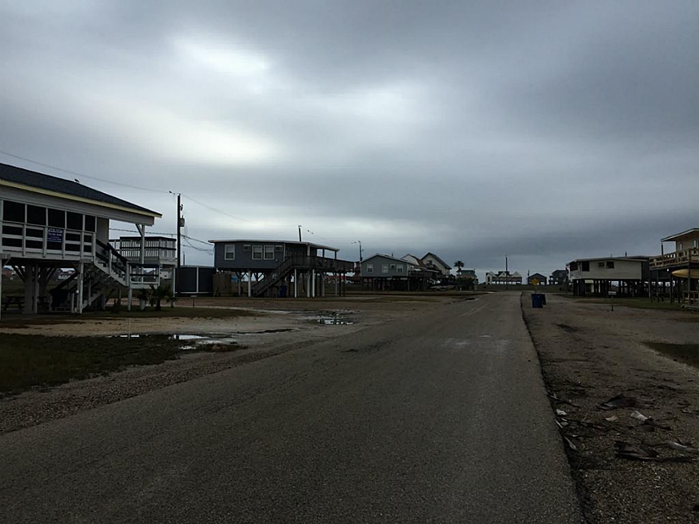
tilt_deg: +6.2
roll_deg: -2.2
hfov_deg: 61.7
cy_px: 262
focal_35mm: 29
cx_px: 350
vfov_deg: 48.2
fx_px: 586
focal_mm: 4.15
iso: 32
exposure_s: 1/1980
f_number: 2.2
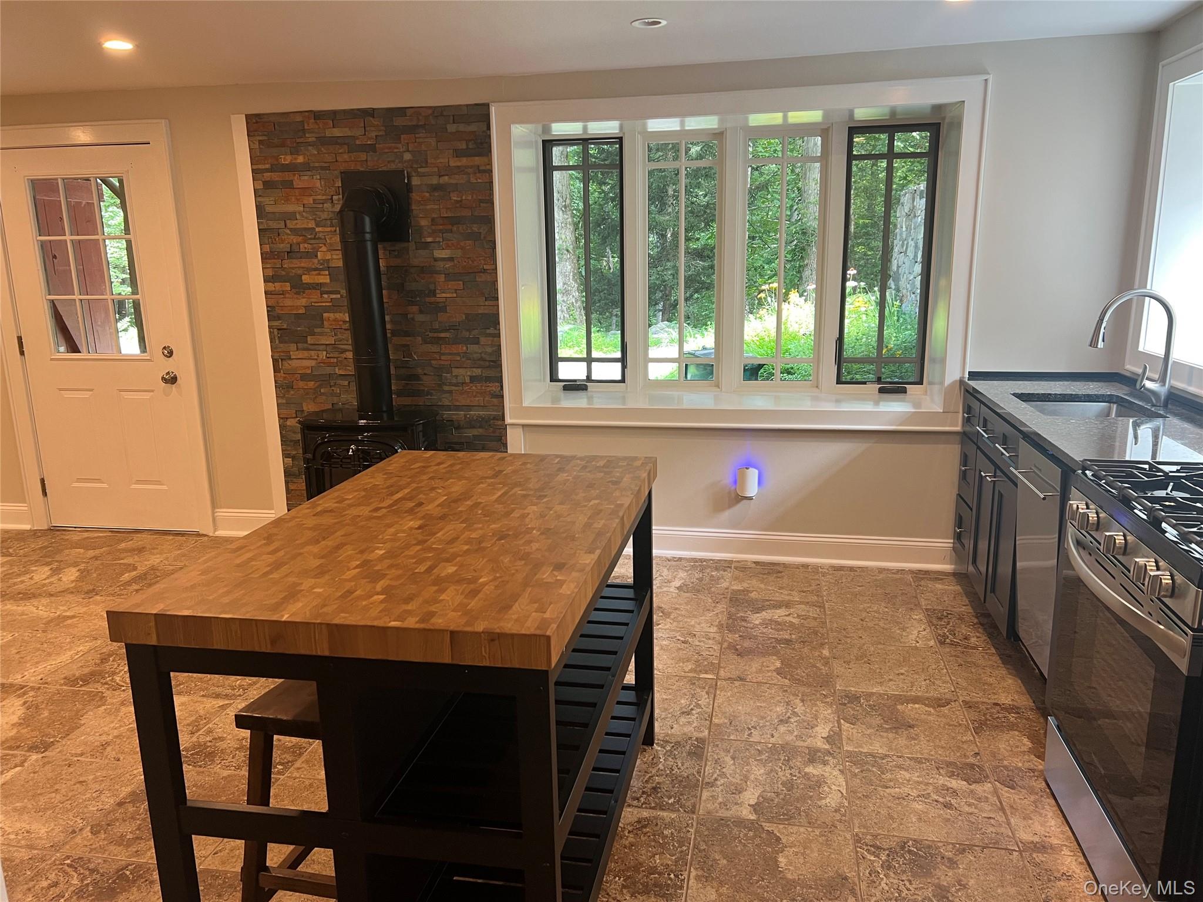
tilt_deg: -12.4
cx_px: 602
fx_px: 904
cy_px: 451
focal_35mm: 26
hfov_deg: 67.3
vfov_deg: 53.1
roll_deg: +1.0
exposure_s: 1/60
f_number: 1.5
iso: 100
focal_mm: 5.7
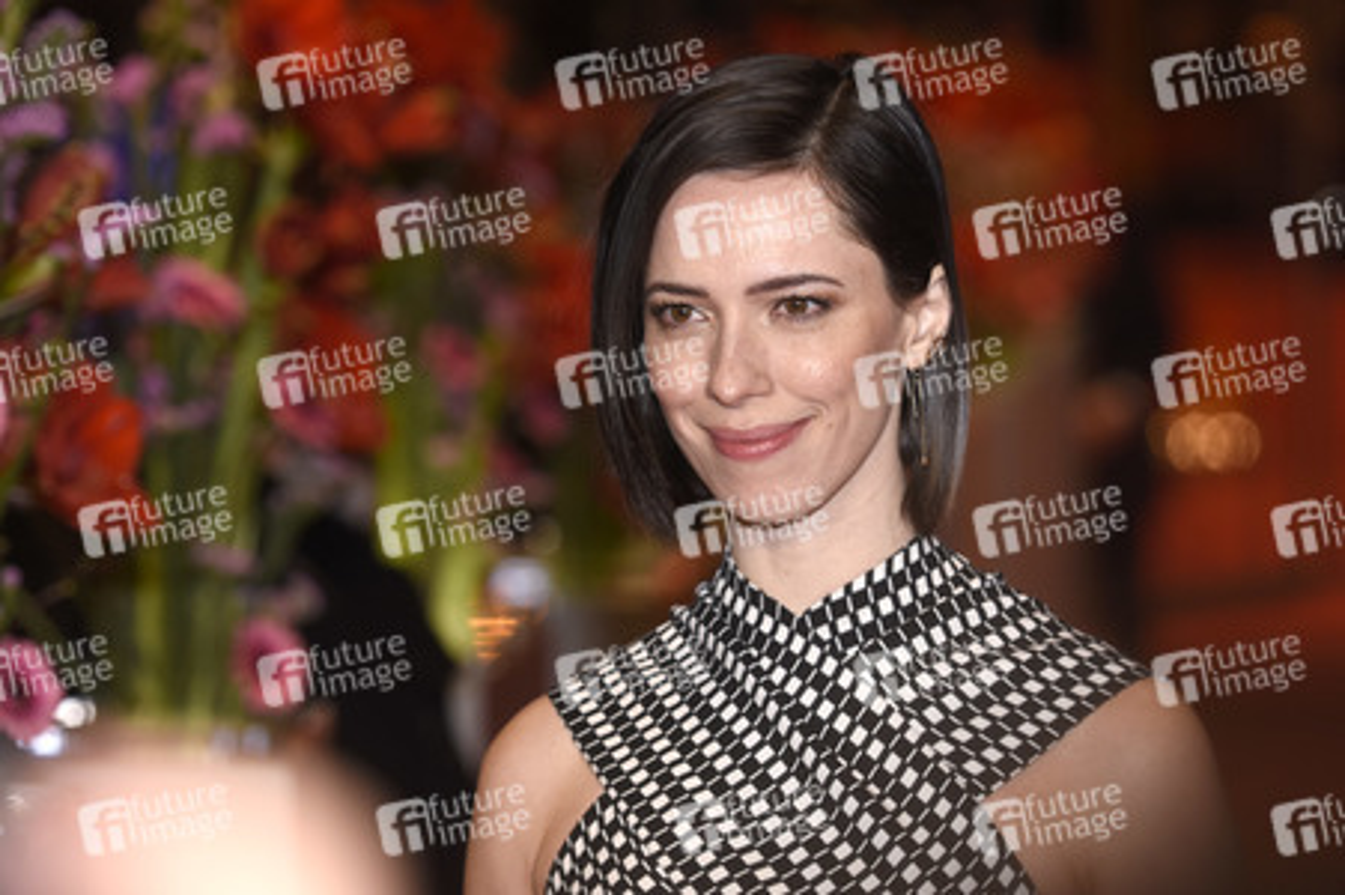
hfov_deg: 10.6
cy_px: 448
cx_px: 672
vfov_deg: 7.0
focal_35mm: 195
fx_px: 7280
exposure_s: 1/320
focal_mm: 130
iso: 640
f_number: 3.5
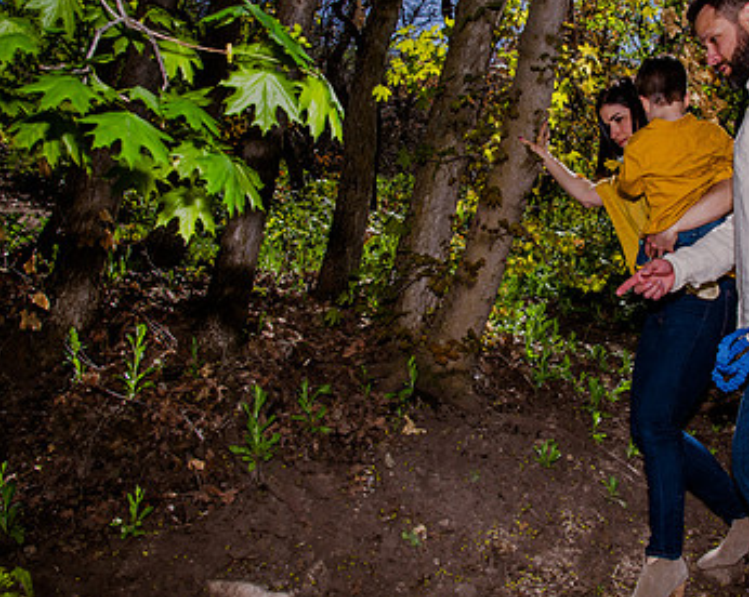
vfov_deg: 31.9
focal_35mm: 47
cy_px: 237
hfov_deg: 38.7
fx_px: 1041
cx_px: 551
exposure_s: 1/400
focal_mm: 24
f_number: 7.1
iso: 200
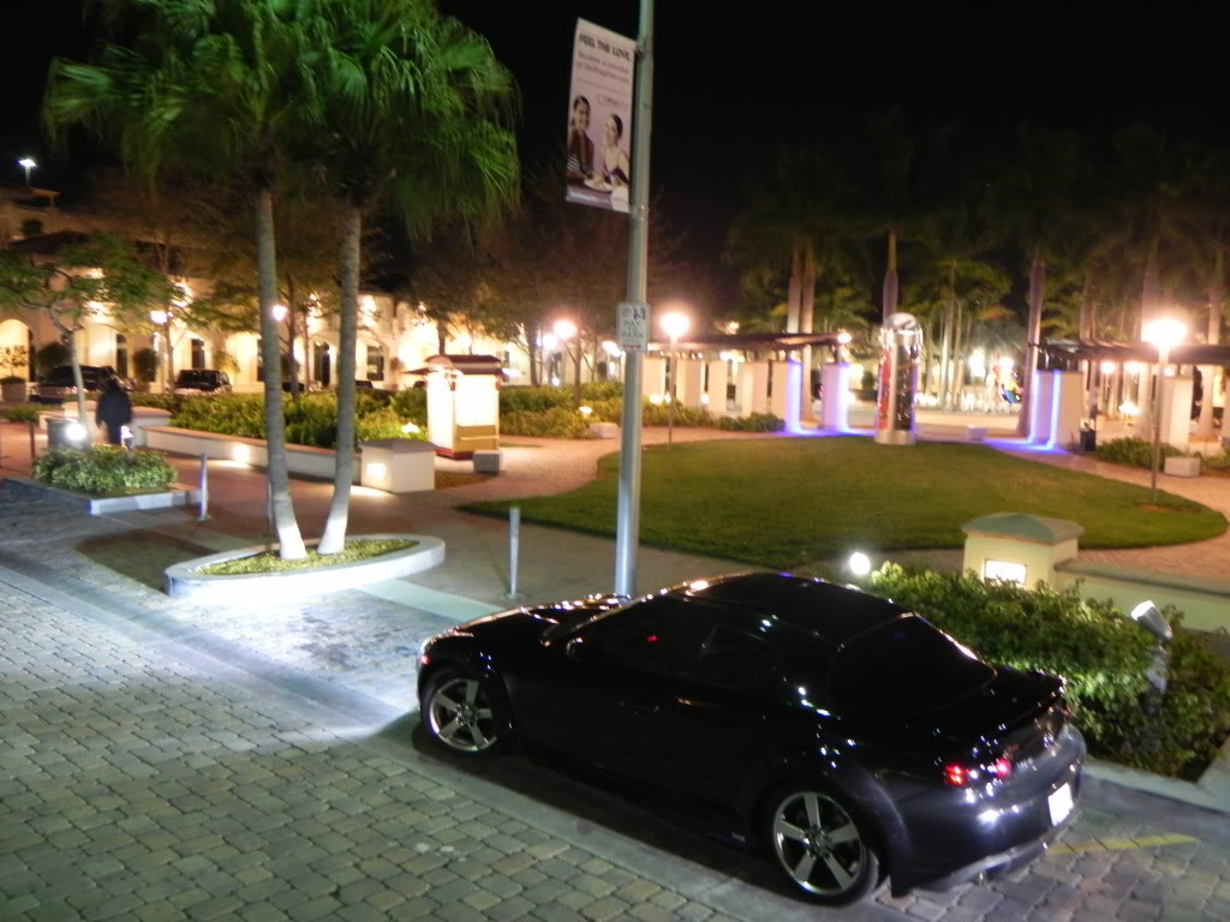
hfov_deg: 61.7
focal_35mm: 29
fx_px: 1030
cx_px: 615
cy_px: 461
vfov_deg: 48.2
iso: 400
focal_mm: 5.2
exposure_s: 1/6
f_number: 2.8
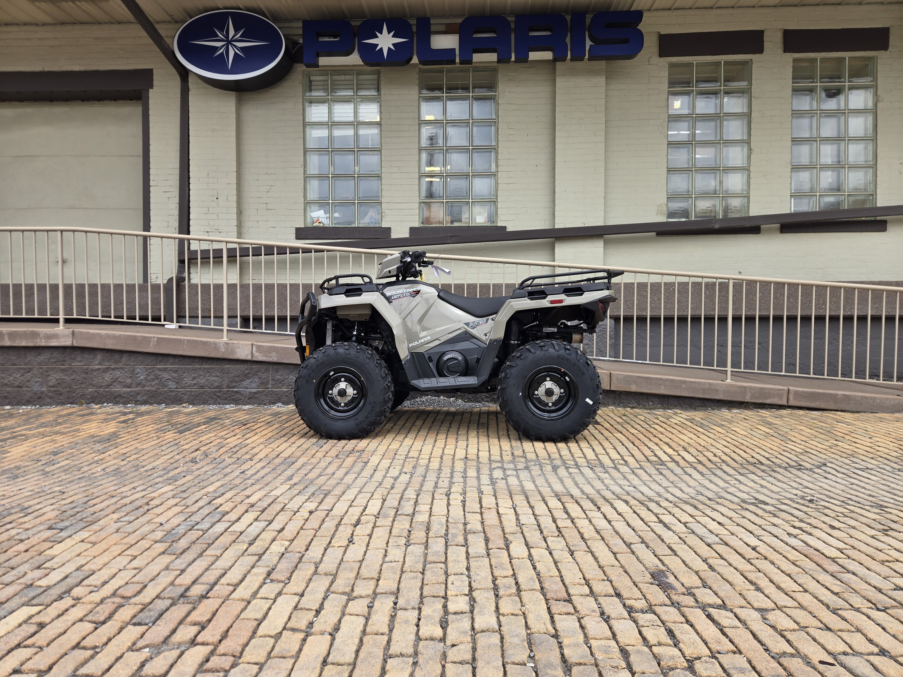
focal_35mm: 23
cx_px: 452
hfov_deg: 73.9
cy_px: 338
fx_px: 600
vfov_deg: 58.9
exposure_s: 1/1022
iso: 25
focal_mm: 5.4
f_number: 1.8
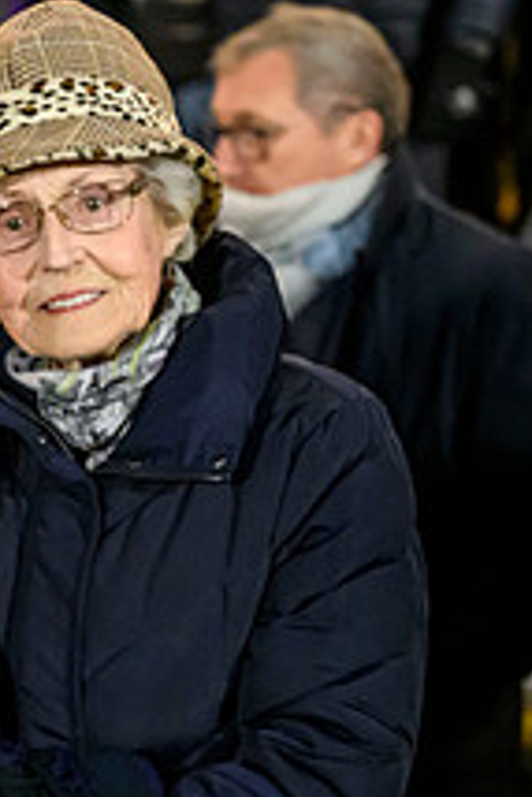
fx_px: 4603
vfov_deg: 9.9
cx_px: -438
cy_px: 428
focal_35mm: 208
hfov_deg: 6.5
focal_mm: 70
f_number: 3.2
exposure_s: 1/500
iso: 6400
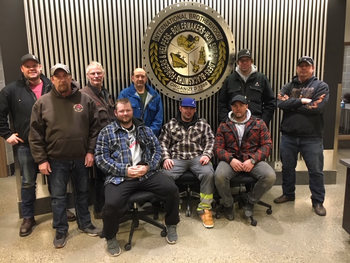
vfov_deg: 48.2
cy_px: 132
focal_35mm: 29
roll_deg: +1.1
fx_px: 293
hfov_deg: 61.7
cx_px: 175
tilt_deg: -12.6
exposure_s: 1/30
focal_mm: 4.15
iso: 160
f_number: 2.2
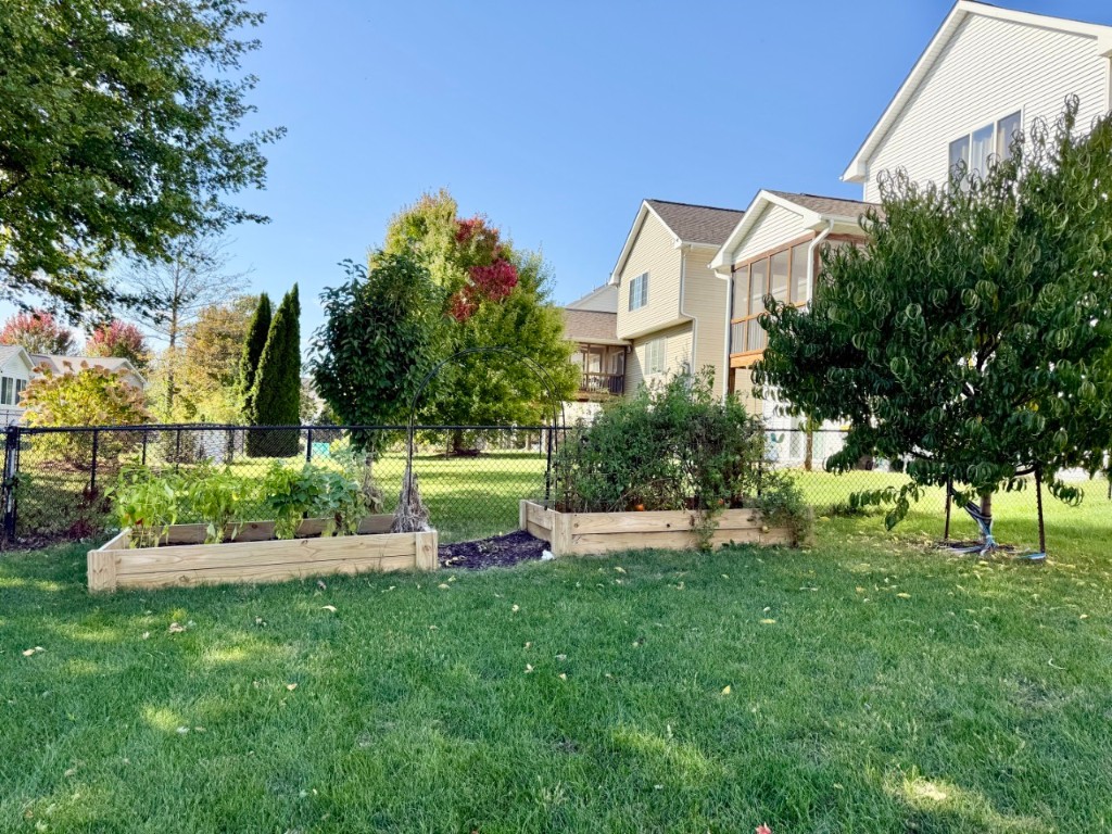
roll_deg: -3.1
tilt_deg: +1.0
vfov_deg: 56.8
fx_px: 771
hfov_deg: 71.6
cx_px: 556
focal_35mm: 24
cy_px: 417
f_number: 1.78
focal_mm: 6.76
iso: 80
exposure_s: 1/2232
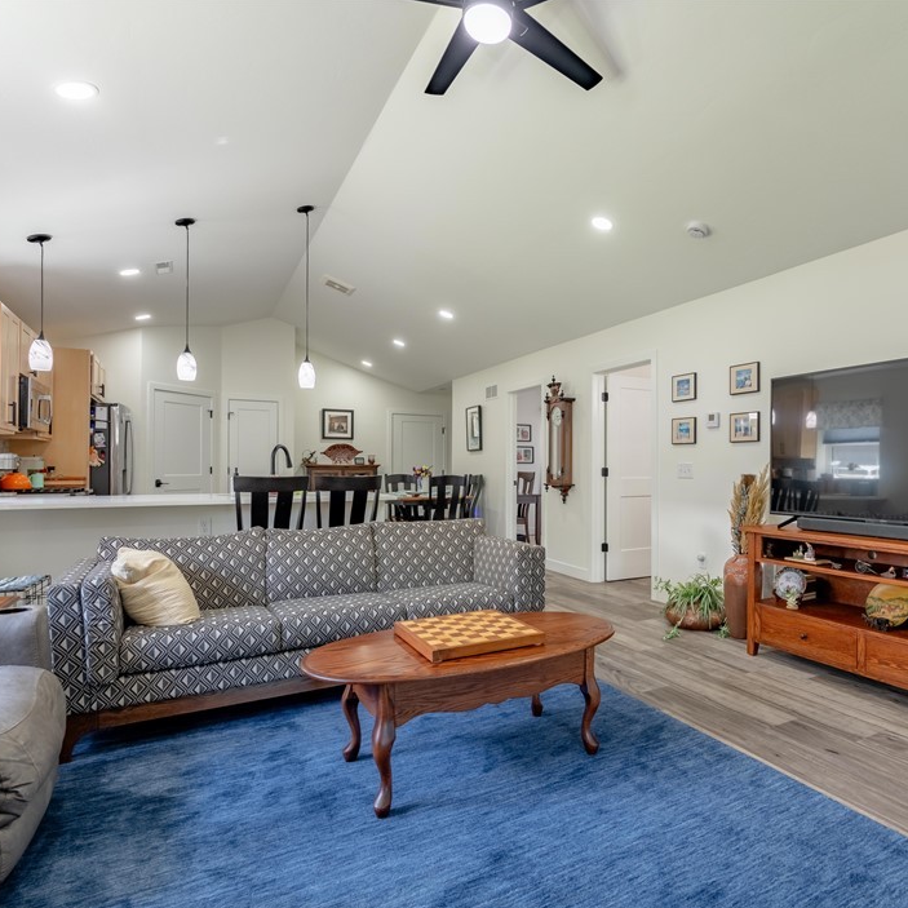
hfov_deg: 71.2
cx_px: 558
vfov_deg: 72.1
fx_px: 623
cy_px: 464
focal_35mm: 21
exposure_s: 1/125
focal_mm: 16
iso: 500
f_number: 5.6
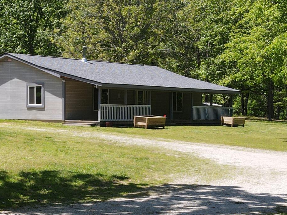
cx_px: 56
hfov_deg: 24.6
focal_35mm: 78
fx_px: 647
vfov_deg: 18.7
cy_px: 180
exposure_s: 1/350
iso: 100
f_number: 2.8
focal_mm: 4.5
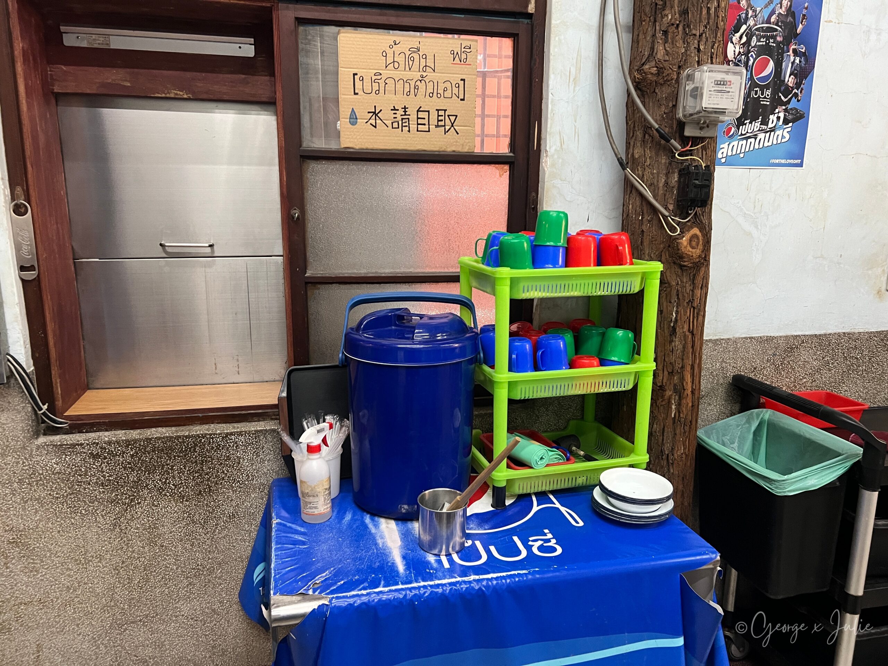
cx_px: 444
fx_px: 667
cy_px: 333
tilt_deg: -12.5
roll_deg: +1.1
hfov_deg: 67.3
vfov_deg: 53.1
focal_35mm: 26
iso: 400
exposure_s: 1/60
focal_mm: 5.7
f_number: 1.5
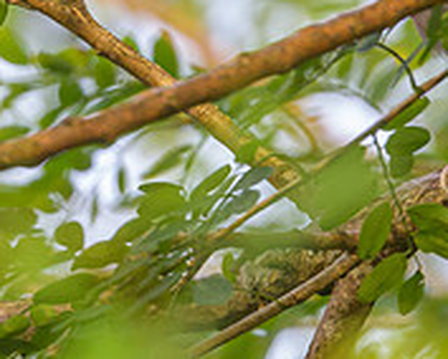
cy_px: -7
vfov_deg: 0.5
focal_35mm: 3296
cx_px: 311
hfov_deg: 0.6
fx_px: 43750
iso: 900
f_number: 5.6
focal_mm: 500
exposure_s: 1/250
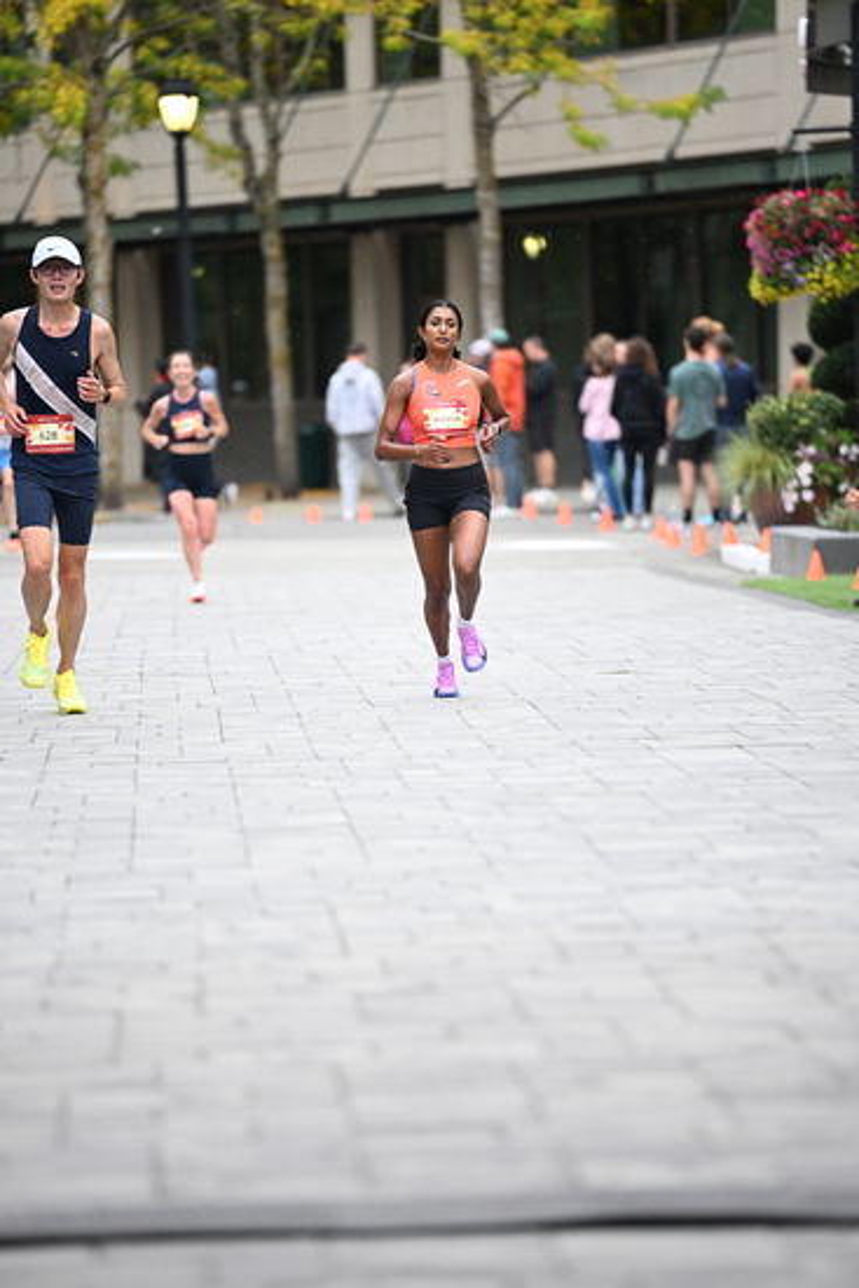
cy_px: 644
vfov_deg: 10.3
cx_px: 430
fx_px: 7153
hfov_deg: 6.9
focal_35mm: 200
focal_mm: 200
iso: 1600
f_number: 2.8
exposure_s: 1/1250
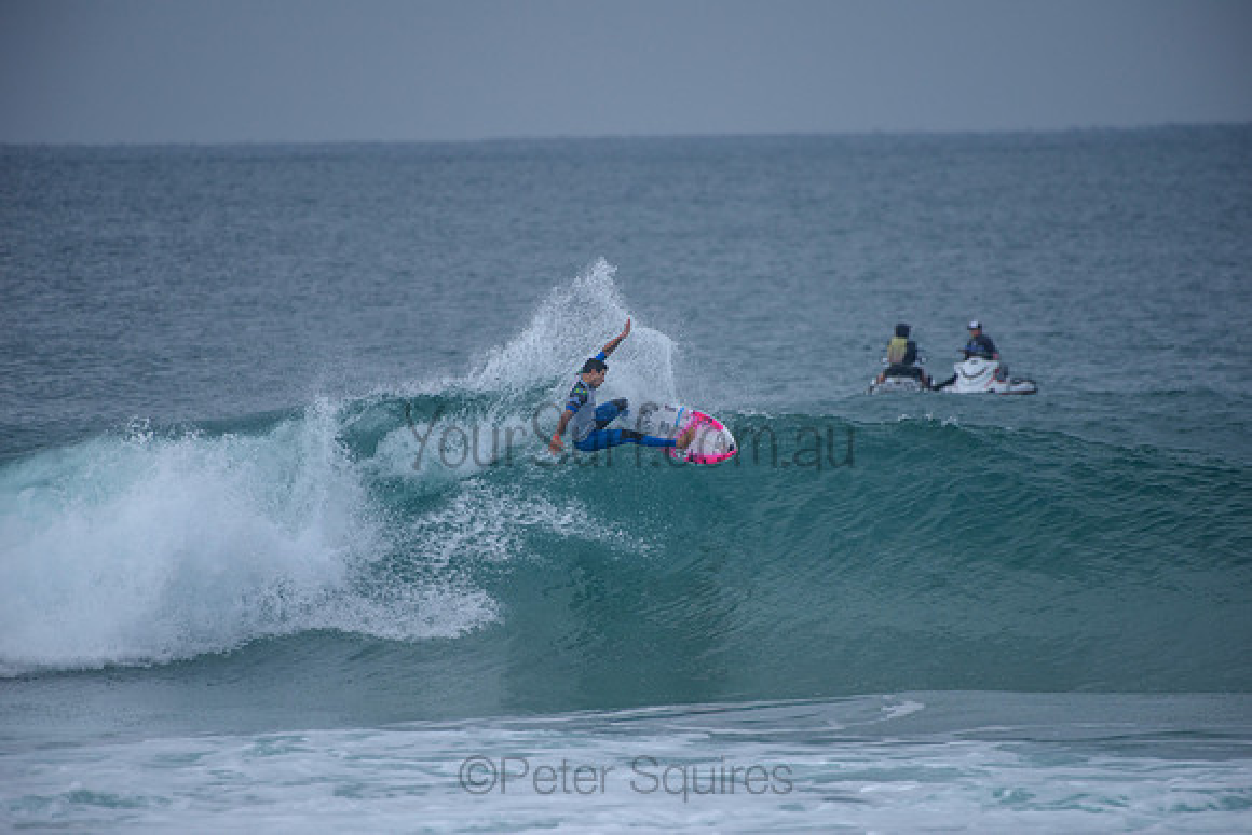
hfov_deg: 4.1
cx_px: 626
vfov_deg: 2.8
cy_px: 418
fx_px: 17392
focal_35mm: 500
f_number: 5.6
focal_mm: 500
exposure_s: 1/2000
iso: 320
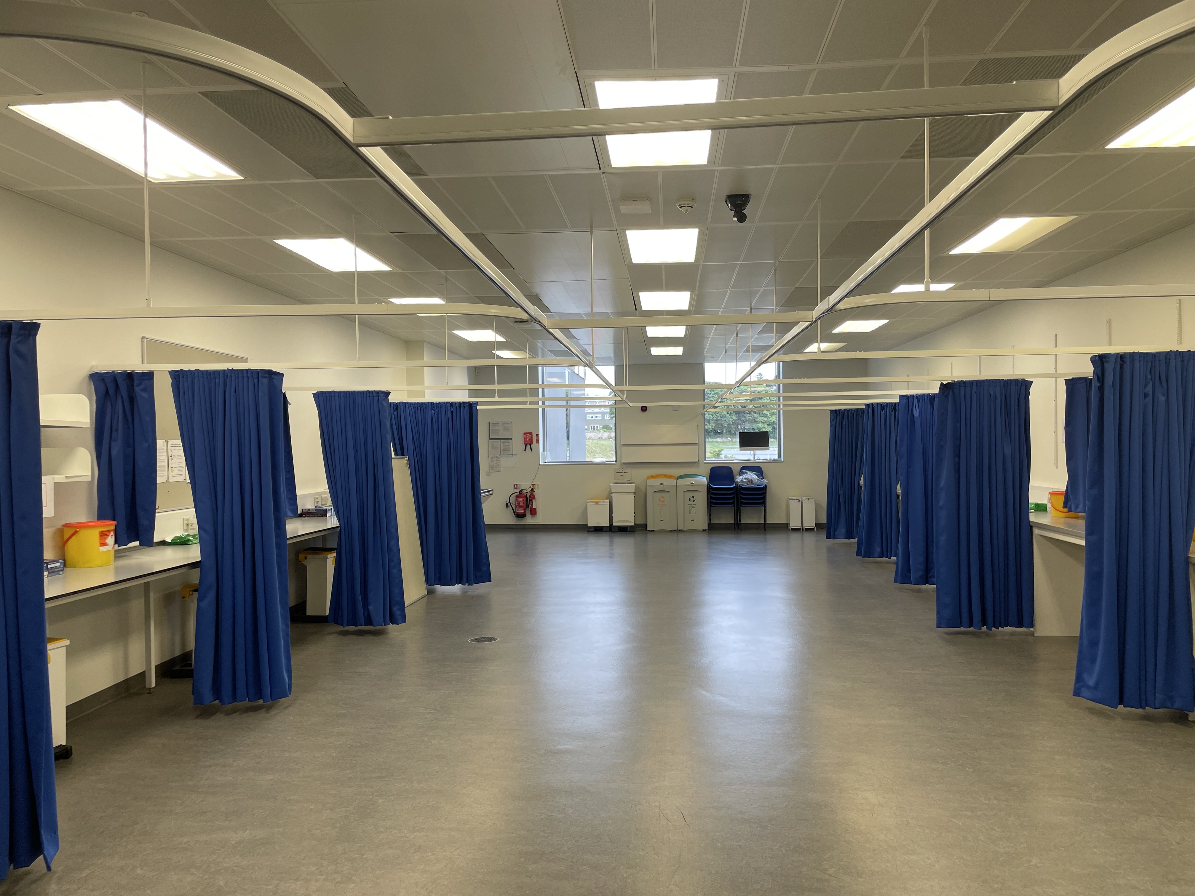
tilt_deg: +0.1
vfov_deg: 53.1
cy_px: 448
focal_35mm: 26
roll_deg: +1.0
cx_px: 598
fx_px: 898
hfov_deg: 67.3
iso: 40
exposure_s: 1/100
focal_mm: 4.2
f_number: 1.6
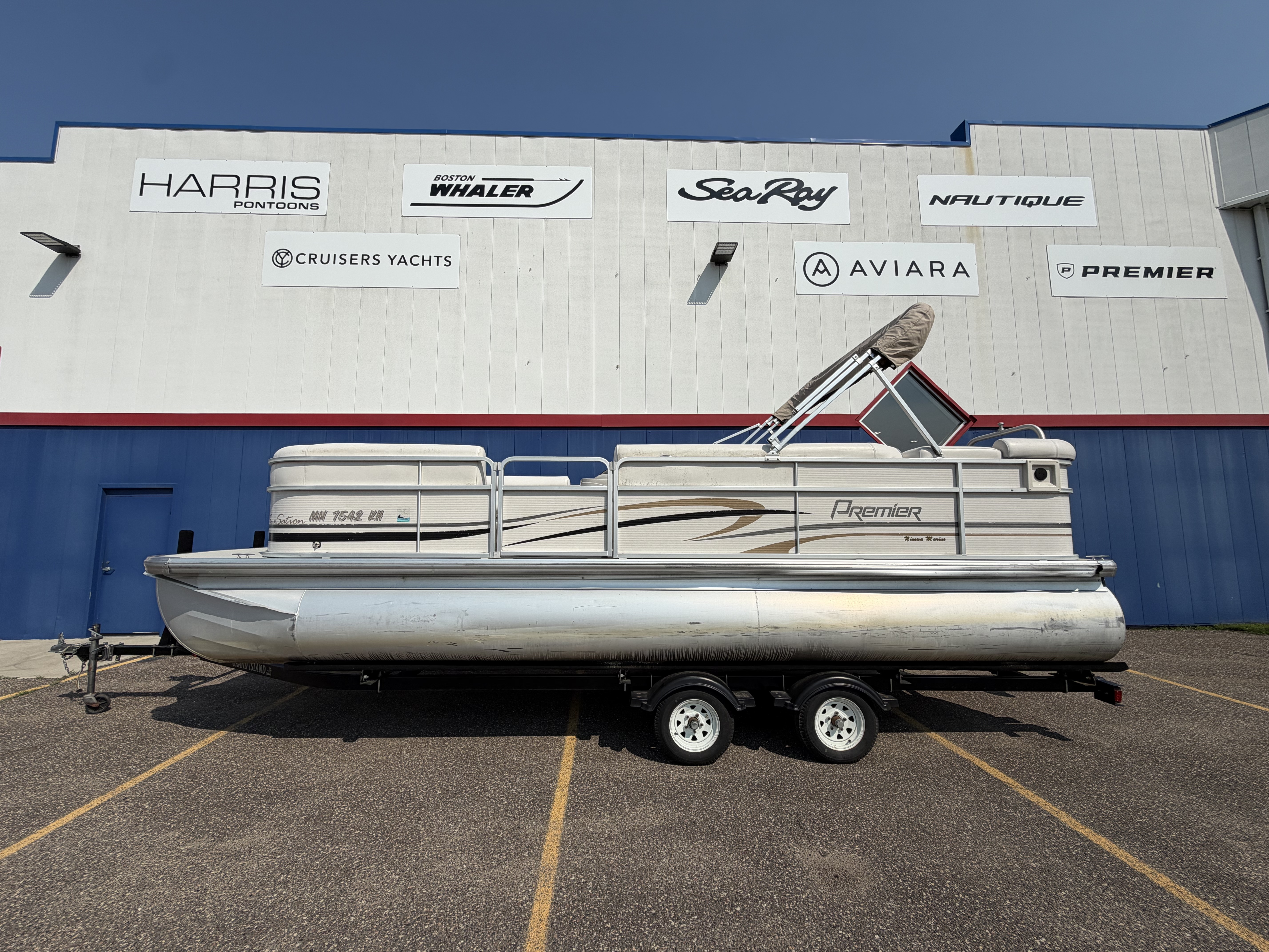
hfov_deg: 102.1
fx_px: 513
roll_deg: +0.8
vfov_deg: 85.7
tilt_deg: +6.5
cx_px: 634
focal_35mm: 14
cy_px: 476
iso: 20
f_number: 2.2
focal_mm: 2.22
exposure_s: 1/2237
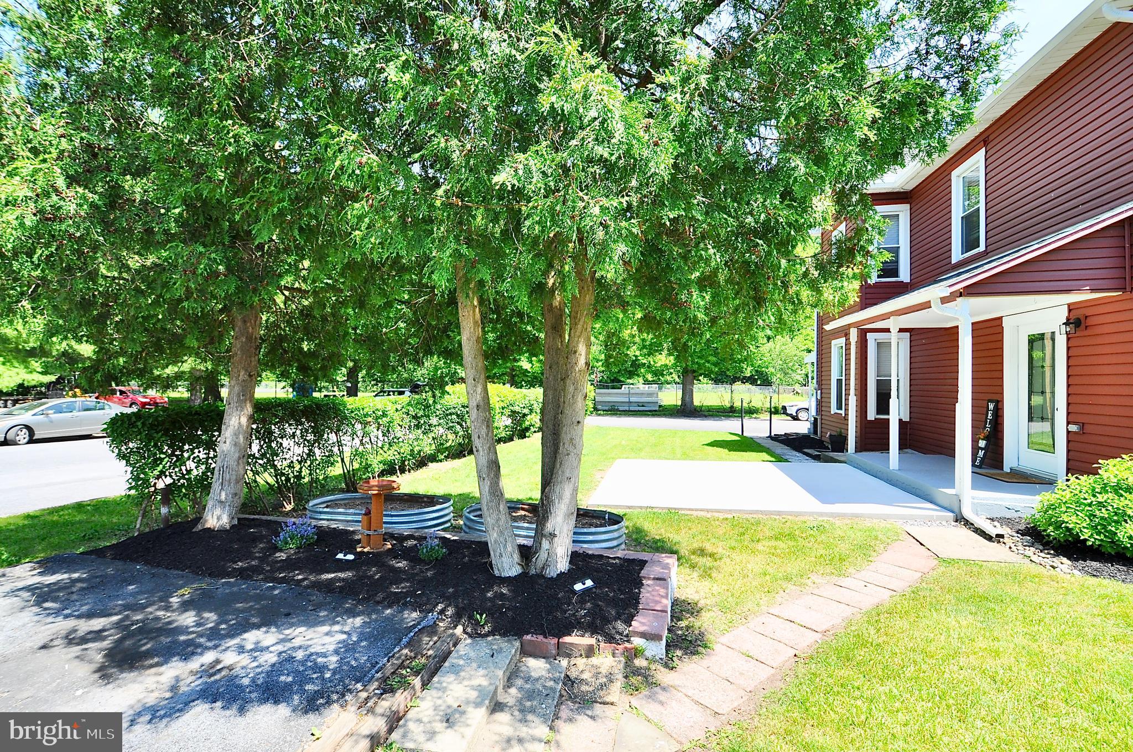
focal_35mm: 15
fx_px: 471
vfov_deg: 77.2
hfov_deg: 100.5
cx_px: 566
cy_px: 376
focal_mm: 10
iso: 200
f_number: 8
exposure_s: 1/125
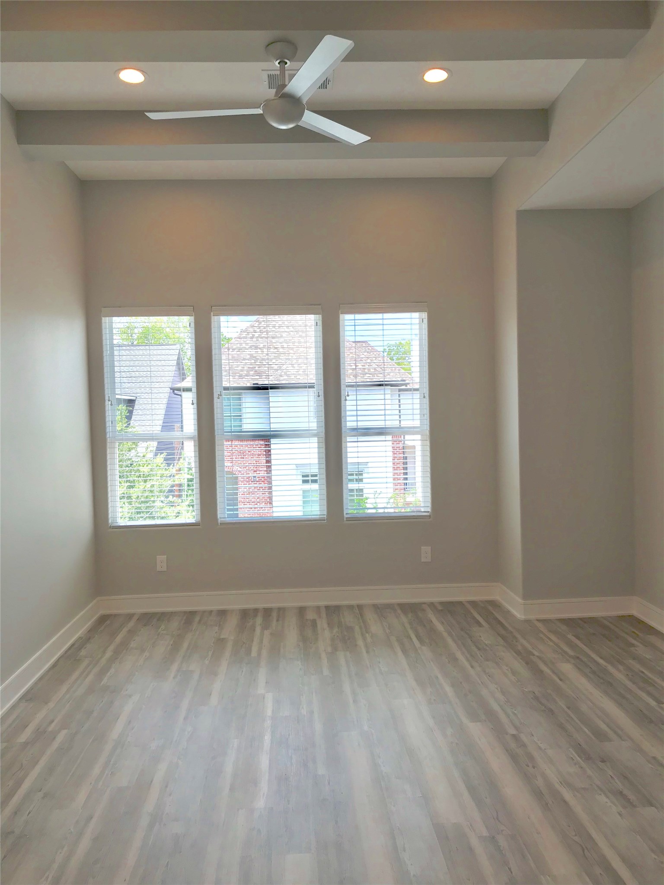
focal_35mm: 28
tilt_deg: -1.5
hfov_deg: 49.7
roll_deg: +1.7
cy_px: 442
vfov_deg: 63.4
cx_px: 332
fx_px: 716
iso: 20
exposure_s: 1/260
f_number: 1.8
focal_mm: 3.99
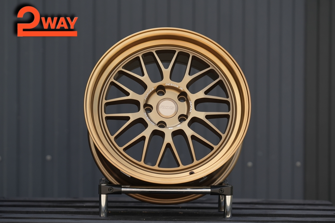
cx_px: 168
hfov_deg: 23.9
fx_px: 791
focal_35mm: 85
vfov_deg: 16.1
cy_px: 112
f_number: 2.2
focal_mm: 85
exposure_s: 1/2000
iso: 200
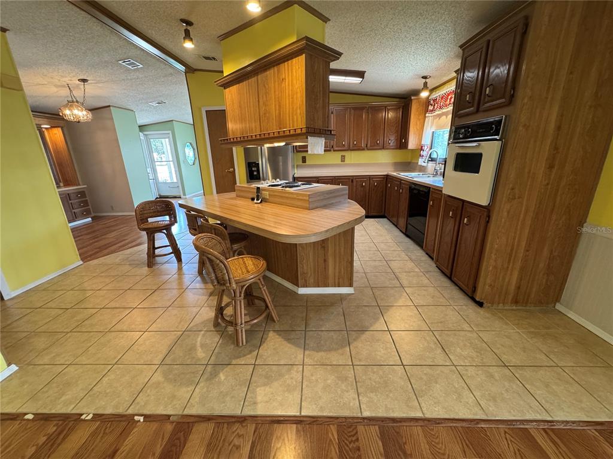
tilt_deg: -17.7
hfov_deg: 102.1
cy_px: 230
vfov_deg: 85.7
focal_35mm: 14
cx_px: 306
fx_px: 248
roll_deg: +2.3
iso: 320
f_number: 2.2
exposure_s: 1/60
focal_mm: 2.22
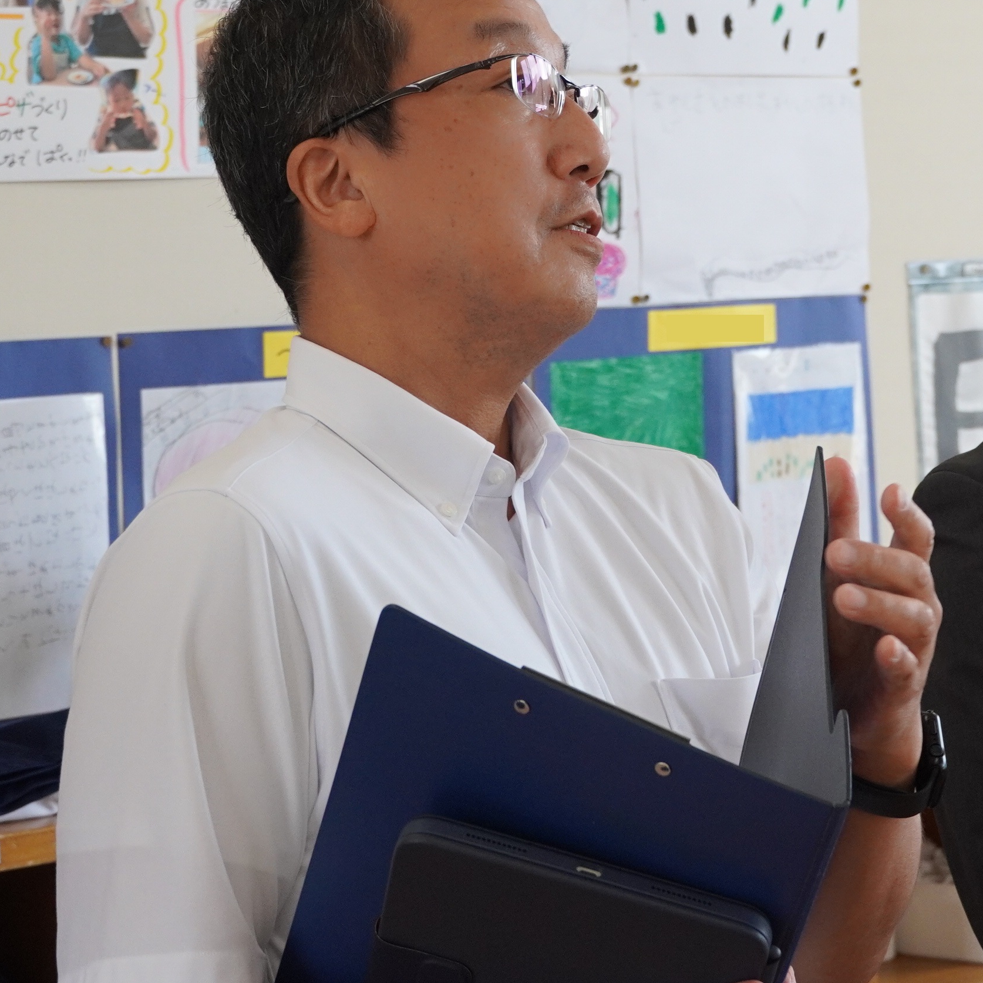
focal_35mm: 113
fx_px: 3633
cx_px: 901
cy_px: 191
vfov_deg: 15.3
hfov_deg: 15.2
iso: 800
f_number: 4.5
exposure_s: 1/160
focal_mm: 35
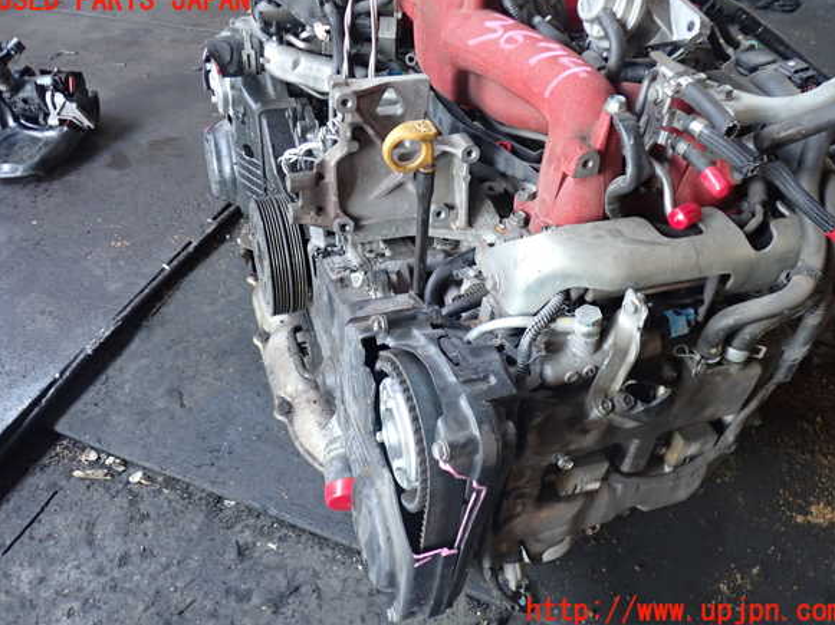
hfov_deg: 58.4
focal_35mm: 31
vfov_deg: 45.4
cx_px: 420
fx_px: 747
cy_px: 306
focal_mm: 5.4
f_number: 2.3
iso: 320
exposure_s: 1/30
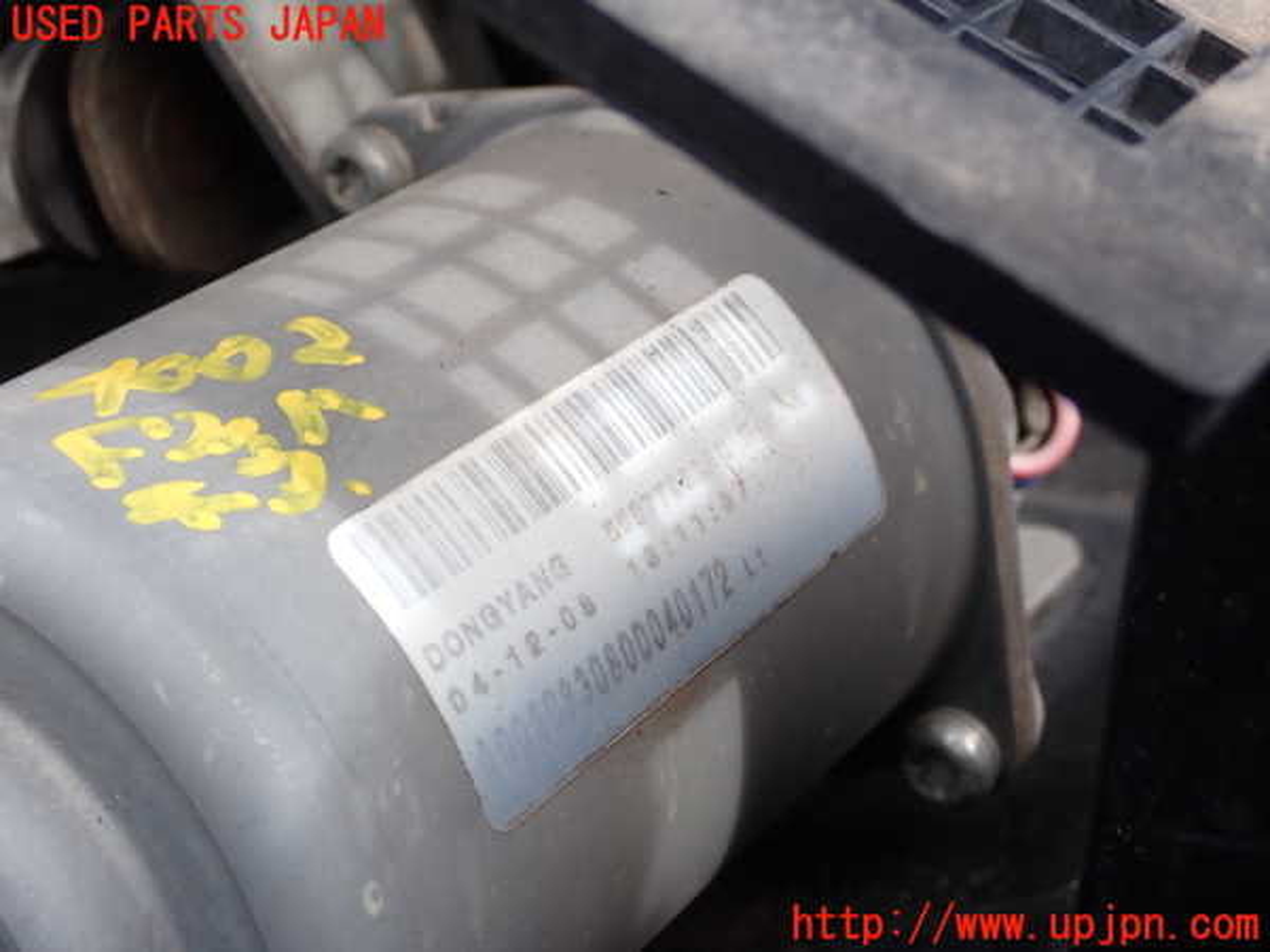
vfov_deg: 23.7
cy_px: 476
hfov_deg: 31.2
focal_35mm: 62
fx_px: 2275
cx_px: 635
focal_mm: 11.09
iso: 100
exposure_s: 1/160
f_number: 5
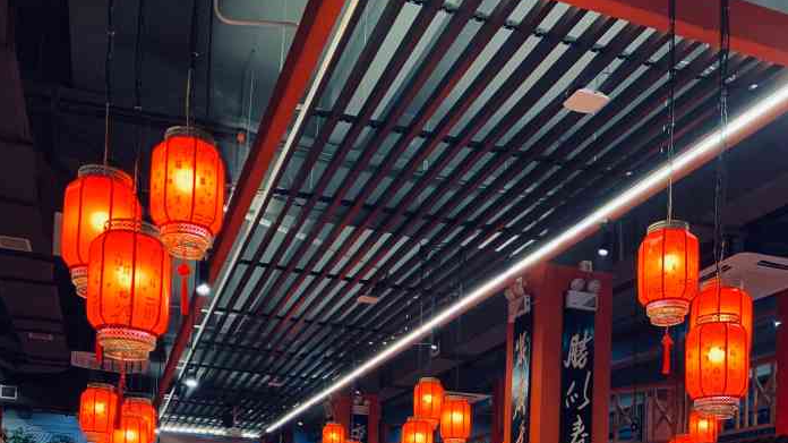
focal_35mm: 38
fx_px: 794
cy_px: 517
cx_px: 393
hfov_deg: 52.8
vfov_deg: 27.7
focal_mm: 4.25
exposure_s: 1/50
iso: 250
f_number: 1.8
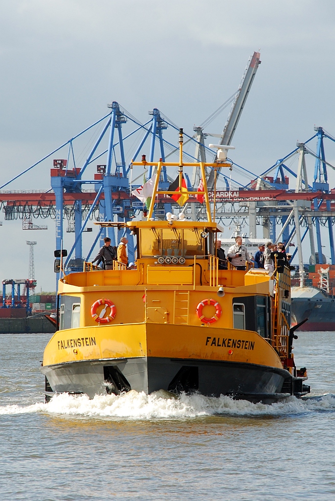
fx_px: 2820
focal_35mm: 202
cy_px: 250
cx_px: 168
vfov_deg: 10.1
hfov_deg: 6.8
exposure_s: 1/200
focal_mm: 135
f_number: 10
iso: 200
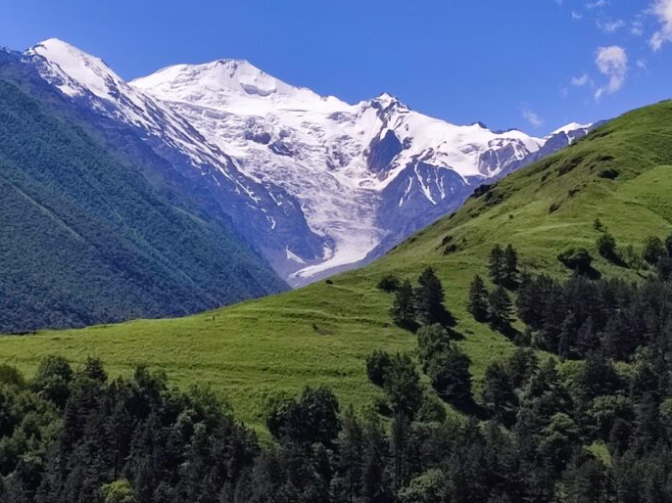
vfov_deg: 49.7
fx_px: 543
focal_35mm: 28
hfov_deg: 63.3
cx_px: 303
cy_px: 241
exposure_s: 1/1044
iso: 50
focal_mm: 6.04
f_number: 1.9
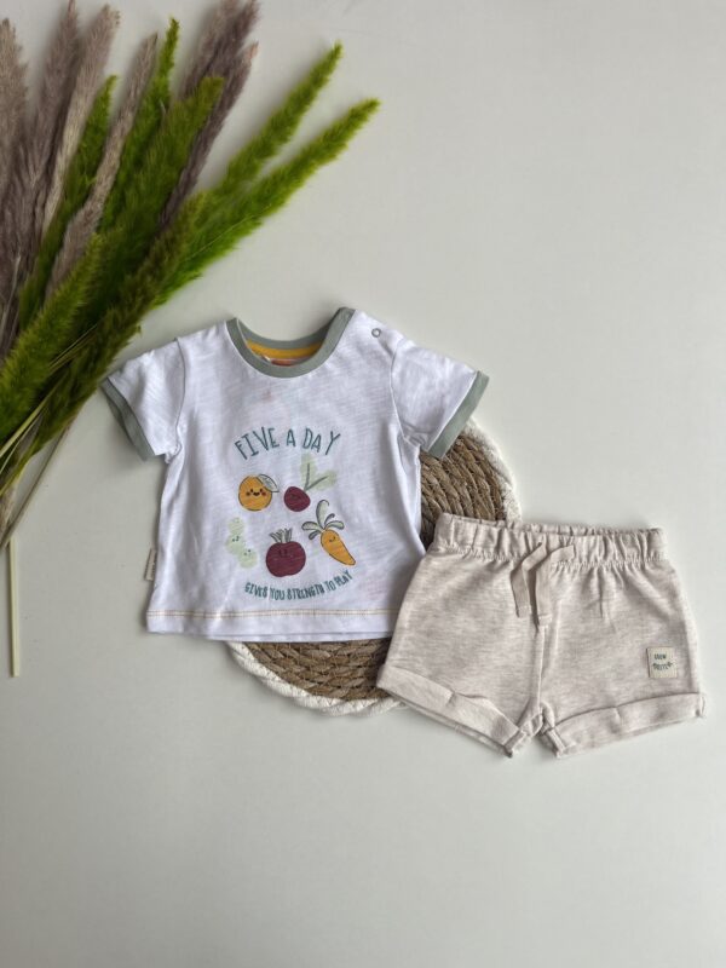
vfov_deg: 67.3
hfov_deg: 53.1
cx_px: 363
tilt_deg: -84.5
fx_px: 727
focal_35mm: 26
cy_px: 484
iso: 50
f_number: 1.6
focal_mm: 5.1
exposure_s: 1/524
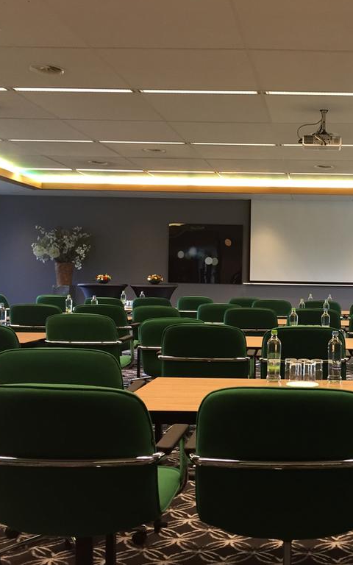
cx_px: 305
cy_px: 280
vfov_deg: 47.2
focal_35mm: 42
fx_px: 646
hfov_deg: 29.5
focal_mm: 4.15
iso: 125
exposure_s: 1/33
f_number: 2.2
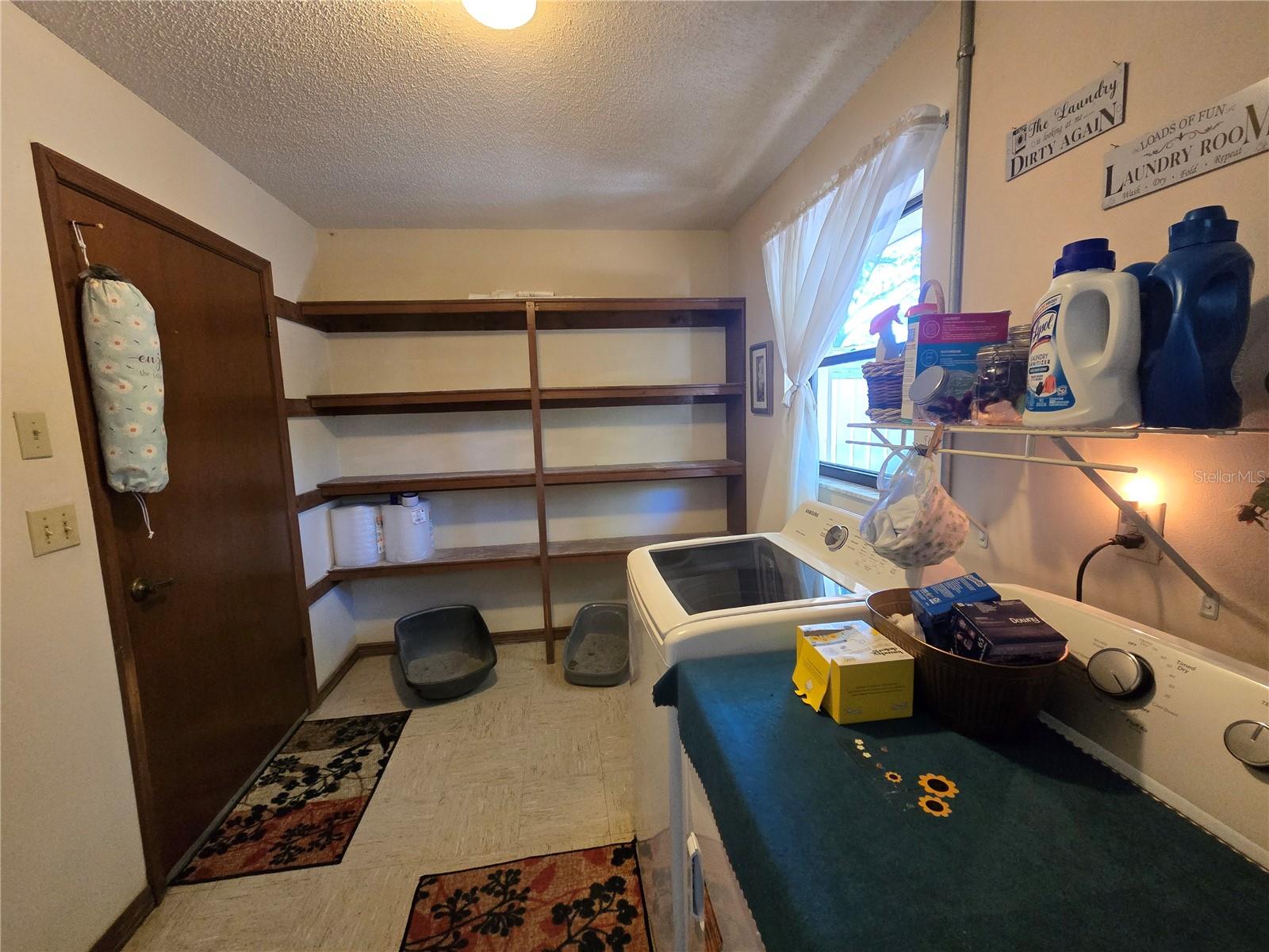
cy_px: 476
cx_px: 634
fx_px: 477
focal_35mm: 13
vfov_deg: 89.9
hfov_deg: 106.2
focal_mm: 2.2
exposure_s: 1/60
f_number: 2.2
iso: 640
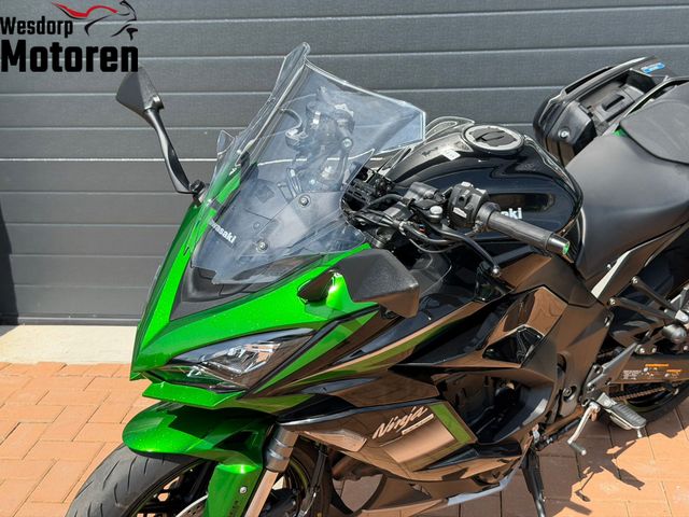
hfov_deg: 39.7
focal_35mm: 48
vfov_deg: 30.3
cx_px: 344
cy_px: 258
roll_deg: +3.3
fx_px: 955
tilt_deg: -18.9
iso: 100
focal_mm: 6.76
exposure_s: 1/2667
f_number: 1.78
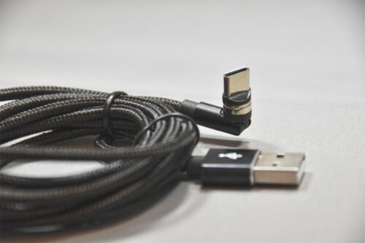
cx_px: 182
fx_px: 3040
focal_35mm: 300
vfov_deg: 4.6
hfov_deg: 6.9
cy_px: 122
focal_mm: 200
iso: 1600
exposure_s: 1/250
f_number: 5.6
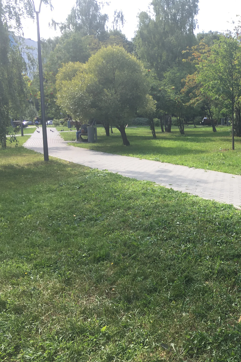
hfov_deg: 30.8
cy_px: 183
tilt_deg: -7.1
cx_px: 227
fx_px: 412
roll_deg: +2.9
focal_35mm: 41
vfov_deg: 47.4
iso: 25
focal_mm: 4.15
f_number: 2.2
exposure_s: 1/319
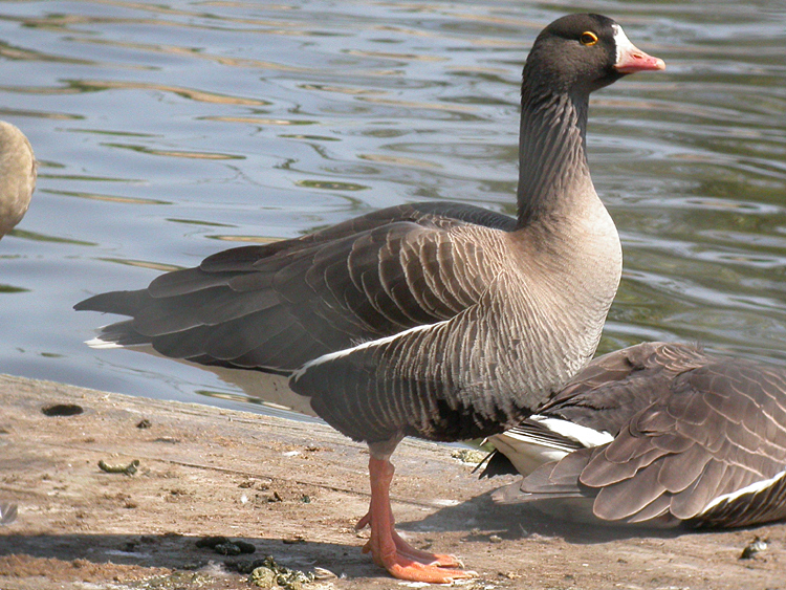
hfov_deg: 23.6
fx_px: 1885
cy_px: 295
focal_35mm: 83
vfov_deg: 17.8
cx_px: 393
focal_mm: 17.3
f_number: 8.2
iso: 200
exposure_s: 1/386
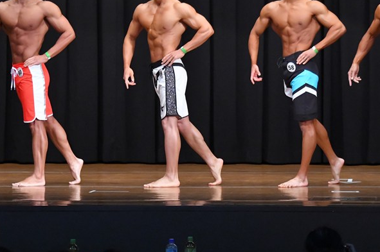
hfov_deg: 8.6
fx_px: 2531
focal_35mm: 240
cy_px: 97
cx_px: 174
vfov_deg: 5.7
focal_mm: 122
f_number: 5.6
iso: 8000
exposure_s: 1/400
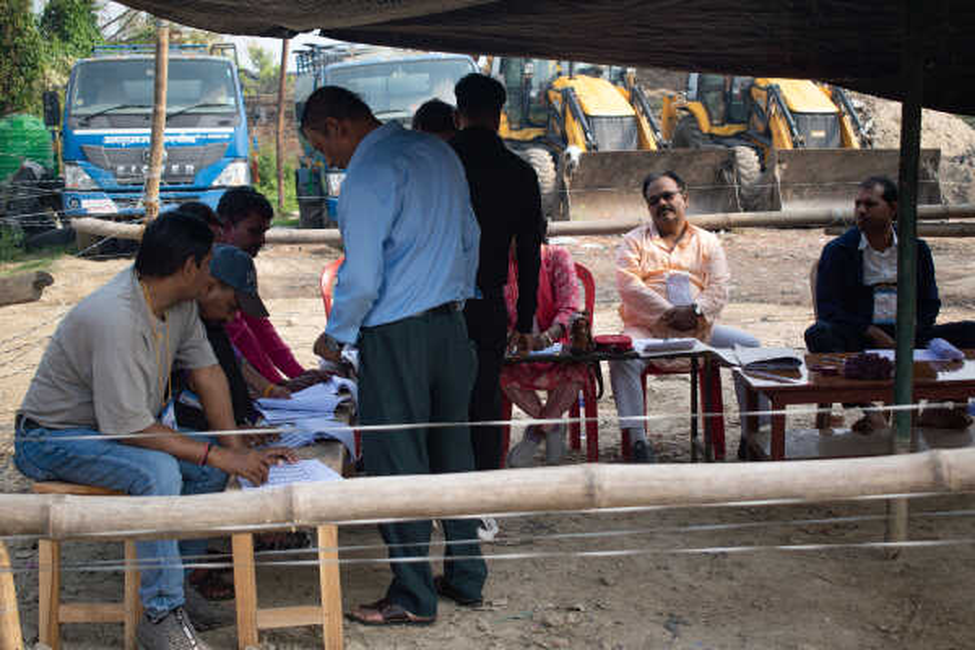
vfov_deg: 23.8
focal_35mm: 57
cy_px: 325
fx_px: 1544
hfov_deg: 35.1
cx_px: 488
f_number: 4.8
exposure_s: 1/800
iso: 200
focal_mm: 38
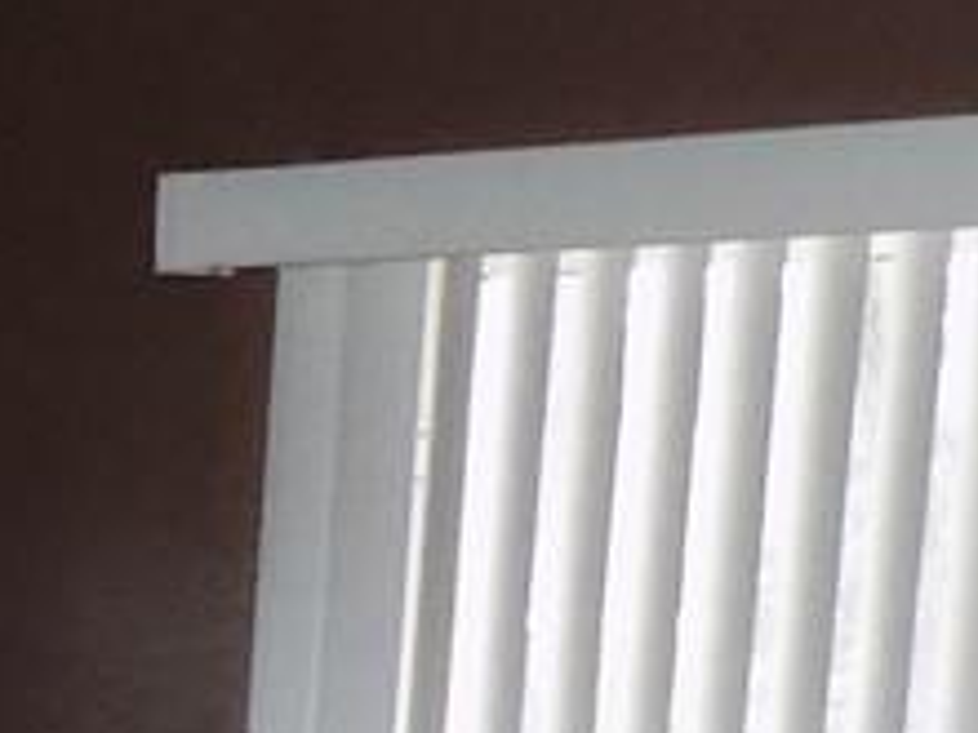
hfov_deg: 10.6
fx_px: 4718
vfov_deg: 8.4
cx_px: -1147
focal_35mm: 167
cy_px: 1506
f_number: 3.1
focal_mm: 4
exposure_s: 1/30
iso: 250
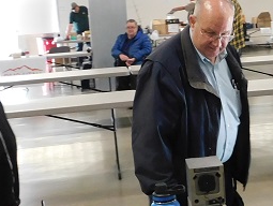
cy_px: 94
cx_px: 244
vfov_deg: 17.8
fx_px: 656
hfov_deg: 22.9
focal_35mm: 83
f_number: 3
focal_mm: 4
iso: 280
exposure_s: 1/30
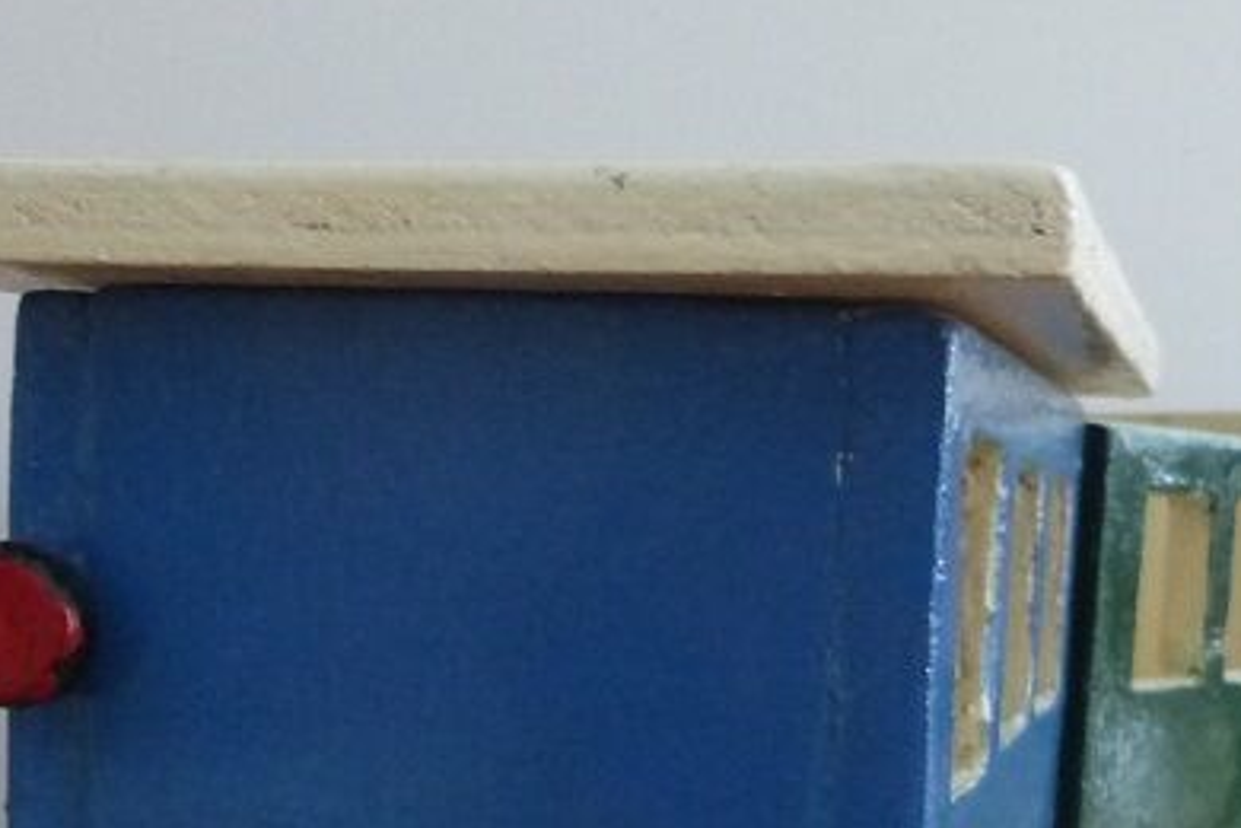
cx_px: 681
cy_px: 683
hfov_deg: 33.4
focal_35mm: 60
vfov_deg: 22.3
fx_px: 2068
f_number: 3.3
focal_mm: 4.3
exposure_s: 1/15
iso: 800
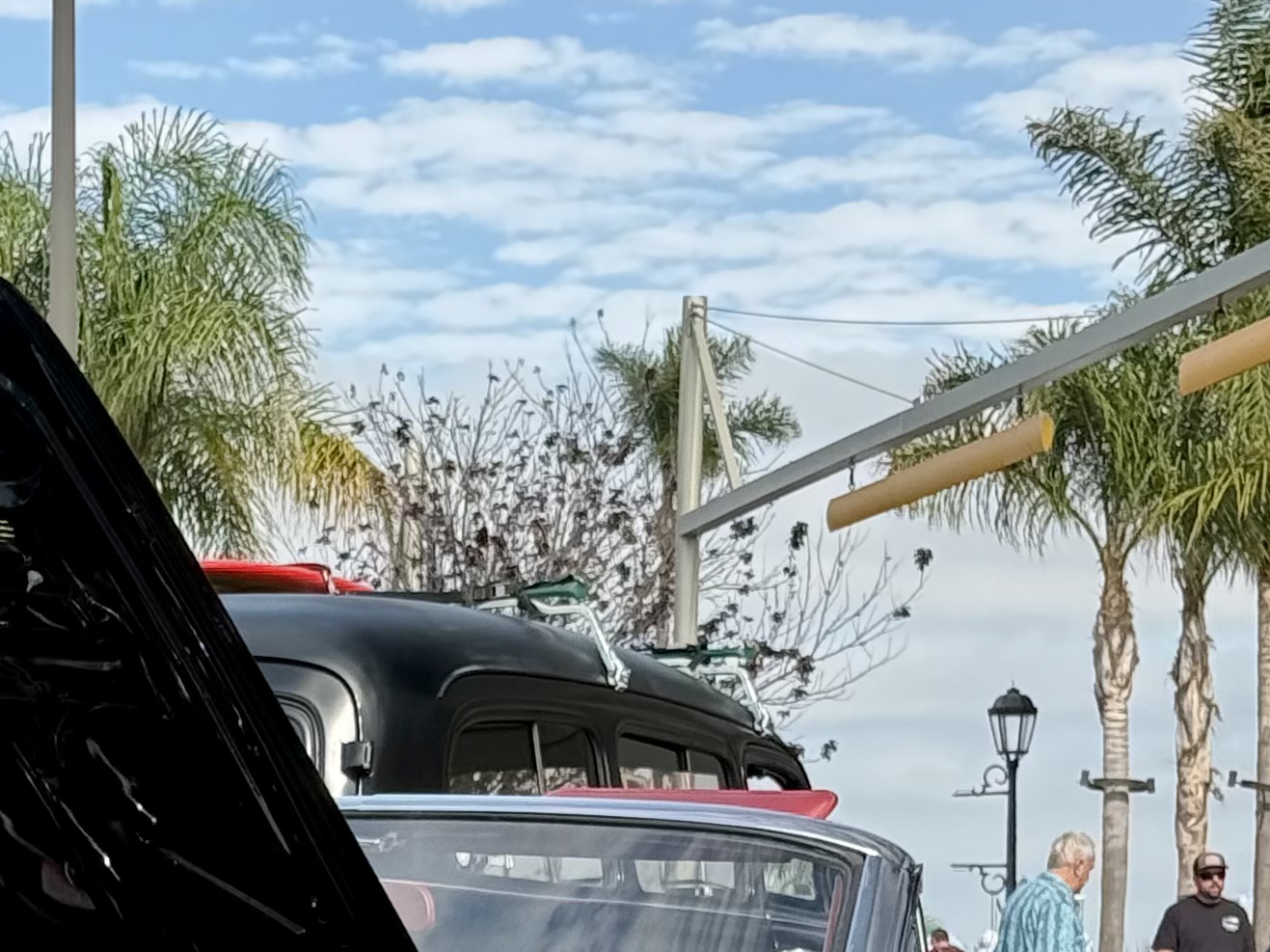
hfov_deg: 13.4
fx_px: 5392
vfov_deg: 9.9
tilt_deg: -0.3
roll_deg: -0.4
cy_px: 1230
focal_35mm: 147
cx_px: 224
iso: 100
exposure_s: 1/917
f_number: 1.78
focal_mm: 6.76
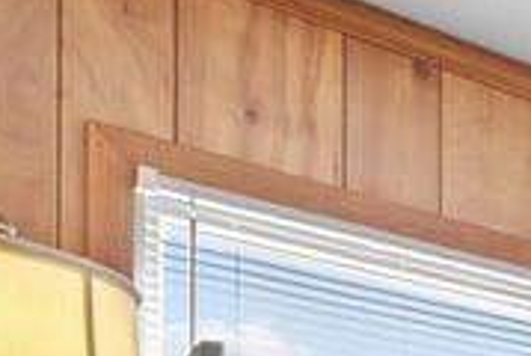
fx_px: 1182
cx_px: 1124
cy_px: 761
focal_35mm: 80
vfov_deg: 13.9
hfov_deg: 16.9
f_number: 8
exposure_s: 1/2
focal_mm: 14
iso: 100
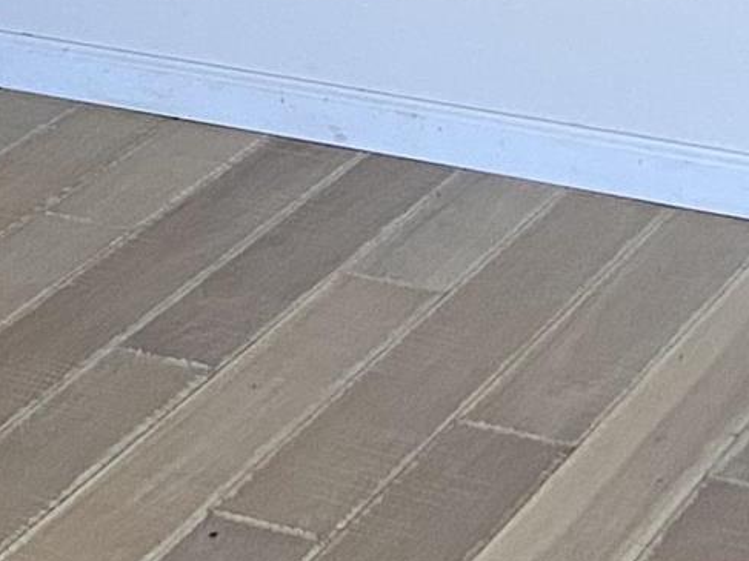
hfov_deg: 11.7
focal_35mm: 164
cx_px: -211
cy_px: -712
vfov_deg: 8.4
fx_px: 3548
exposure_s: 1/60
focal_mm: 4.25
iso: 160
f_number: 1.8
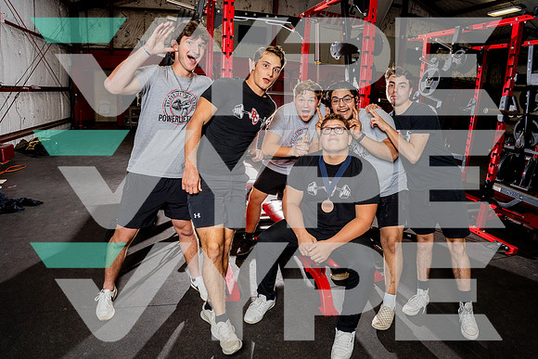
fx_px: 319
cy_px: 180
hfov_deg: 80.3
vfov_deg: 58.7
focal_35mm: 21
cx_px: 269
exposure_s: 1/250
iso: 1250
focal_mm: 20
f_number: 8
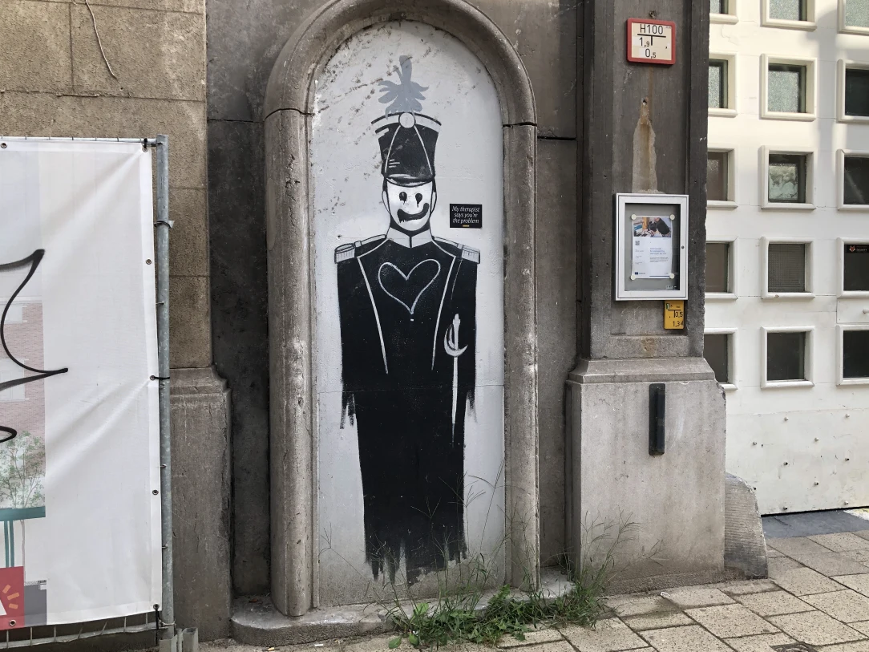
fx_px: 778
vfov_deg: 45.4
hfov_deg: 58.3
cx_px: 449
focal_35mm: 31
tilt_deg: -2.8
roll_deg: +1.3
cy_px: 335
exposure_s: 1/578
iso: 20
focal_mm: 4
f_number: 1.8
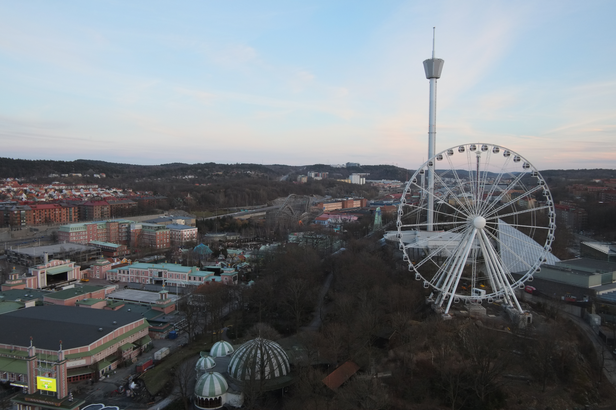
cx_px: 308
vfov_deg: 47.9
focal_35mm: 27
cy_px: 205
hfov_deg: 67.4
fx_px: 462
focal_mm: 18
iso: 800
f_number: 8
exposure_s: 1/56
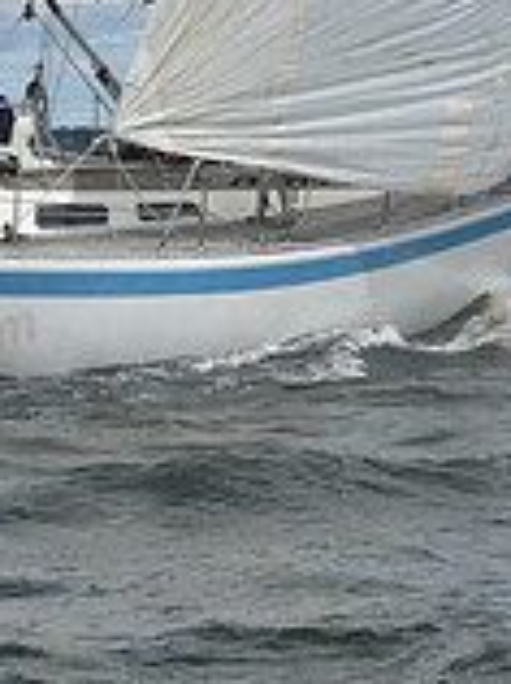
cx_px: 264
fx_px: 5230
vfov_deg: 7.5
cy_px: 102
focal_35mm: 265
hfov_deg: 5.6
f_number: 10
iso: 250
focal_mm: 75
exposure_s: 1/800
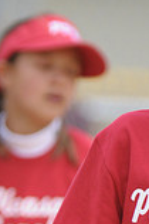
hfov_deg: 0.8
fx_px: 10608
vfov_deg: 1.2
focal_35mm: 1705
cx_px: 100
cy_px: 325
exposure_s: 1/1600
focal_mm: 310
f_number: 4
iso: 400
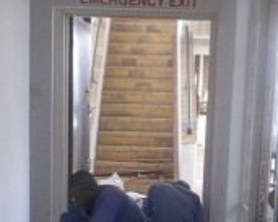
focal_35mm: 74
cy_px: 195
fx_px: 609
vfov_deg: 20.3
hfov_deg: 25.7
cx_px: 141
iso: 80
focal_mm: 4.1
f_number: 3.3
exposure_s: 1/60
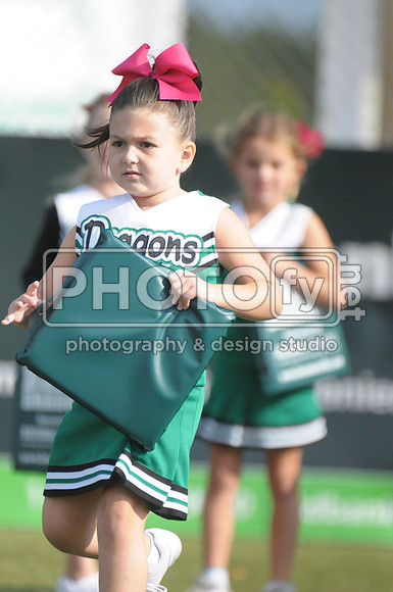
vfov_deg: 3.4
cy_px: 296
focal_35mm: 600
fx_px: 9854
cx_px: 196
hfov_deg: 2.3
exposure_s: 1/8000
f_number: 4
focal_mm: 400
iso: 1600
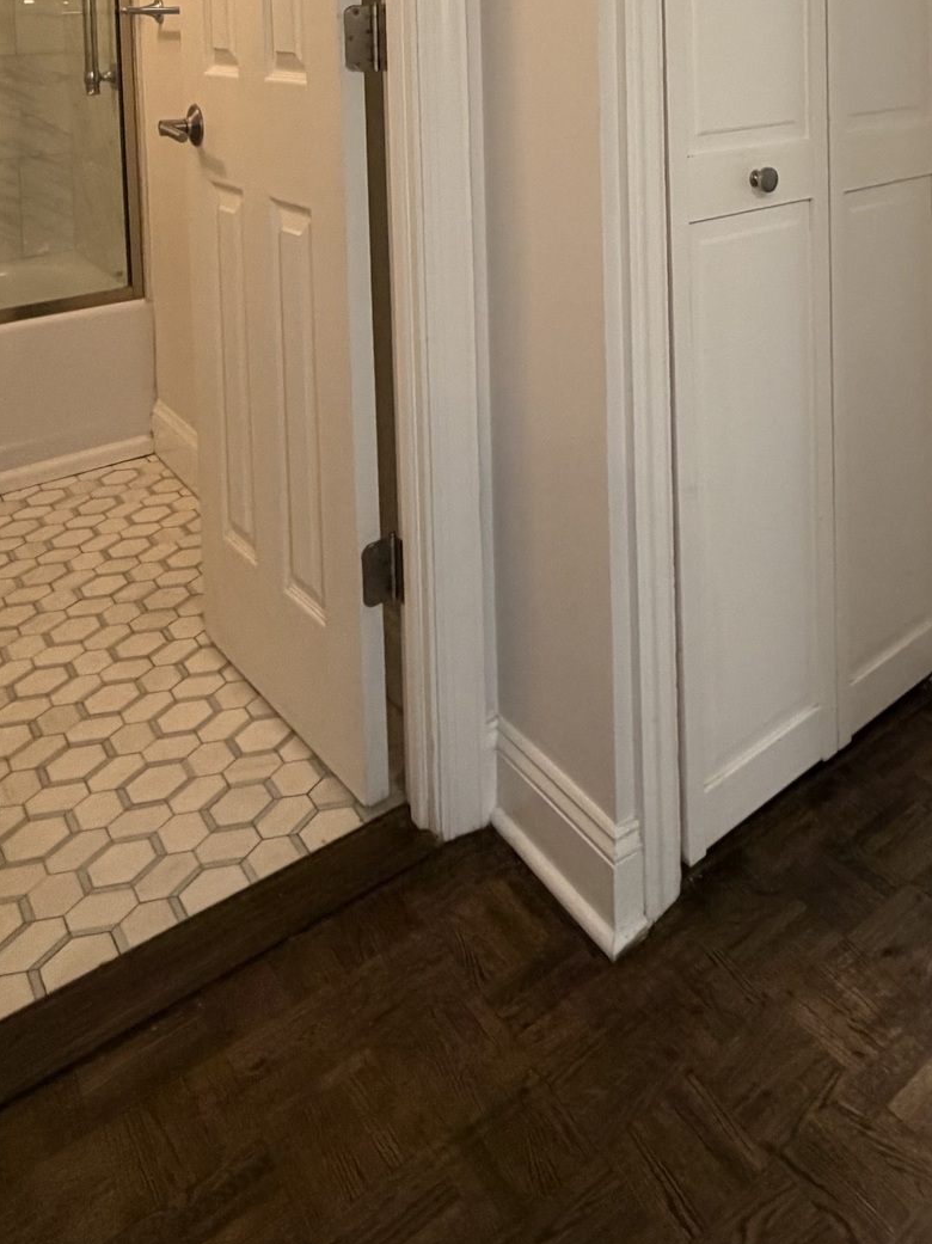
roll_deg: +1.4
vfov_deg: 49.6
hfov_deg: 43.6
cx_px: 723
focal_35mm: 31
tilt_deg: -2.5
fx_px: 1114
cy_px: 53
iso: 250
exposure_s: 1/60
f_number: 2.2
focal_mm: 2.22
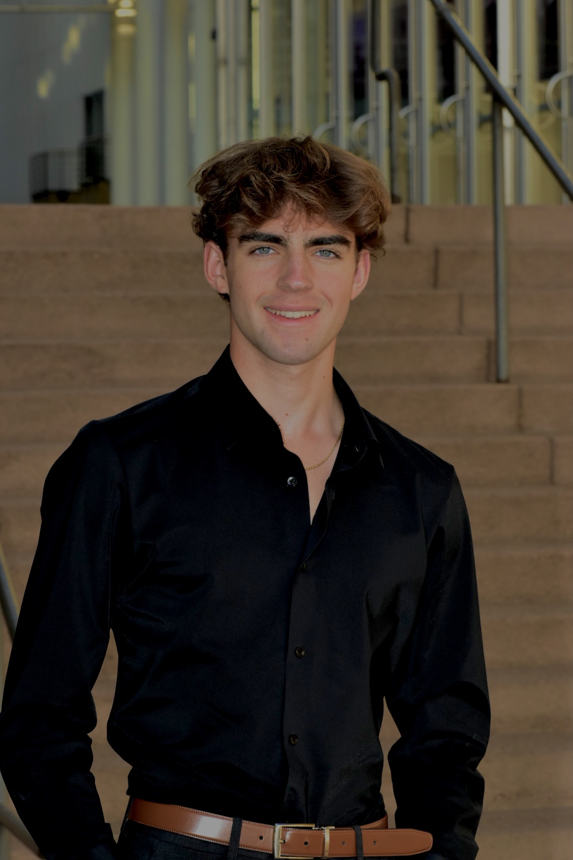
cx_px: 286
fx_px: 3653
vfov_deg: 13.4
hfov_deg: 9.0
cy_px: 430
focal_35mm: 153
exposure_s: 1/200
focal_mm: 102
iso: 1600
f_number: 13
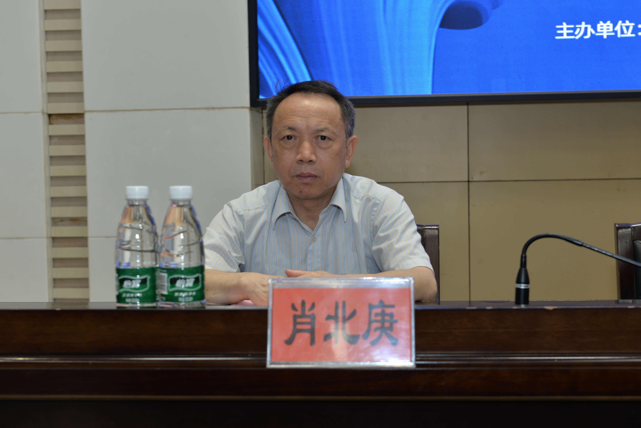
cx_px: 320
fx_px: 980
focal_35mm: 55
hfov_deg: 36.2
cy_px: 214
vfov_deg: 24.6
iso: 400
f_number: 5
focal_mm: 55
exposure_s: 1/50
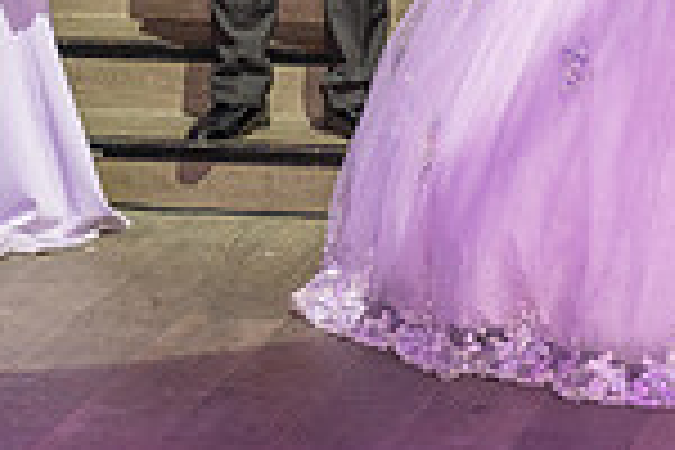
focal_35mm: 201
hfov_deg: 10.2
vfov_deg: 6.7
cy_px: -268
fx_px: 3768
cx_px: 531
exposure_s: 1/125
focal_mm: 52
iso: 1000
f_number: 4
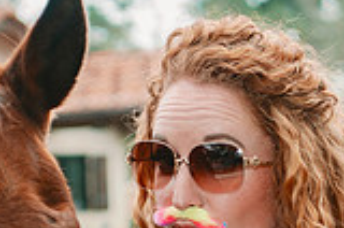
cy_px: 275
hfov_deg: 10.2
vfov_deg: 6.8
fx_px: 1917
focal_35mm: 201
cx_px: 26
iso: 50
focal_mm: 48
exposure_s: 1/200
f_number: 3.2
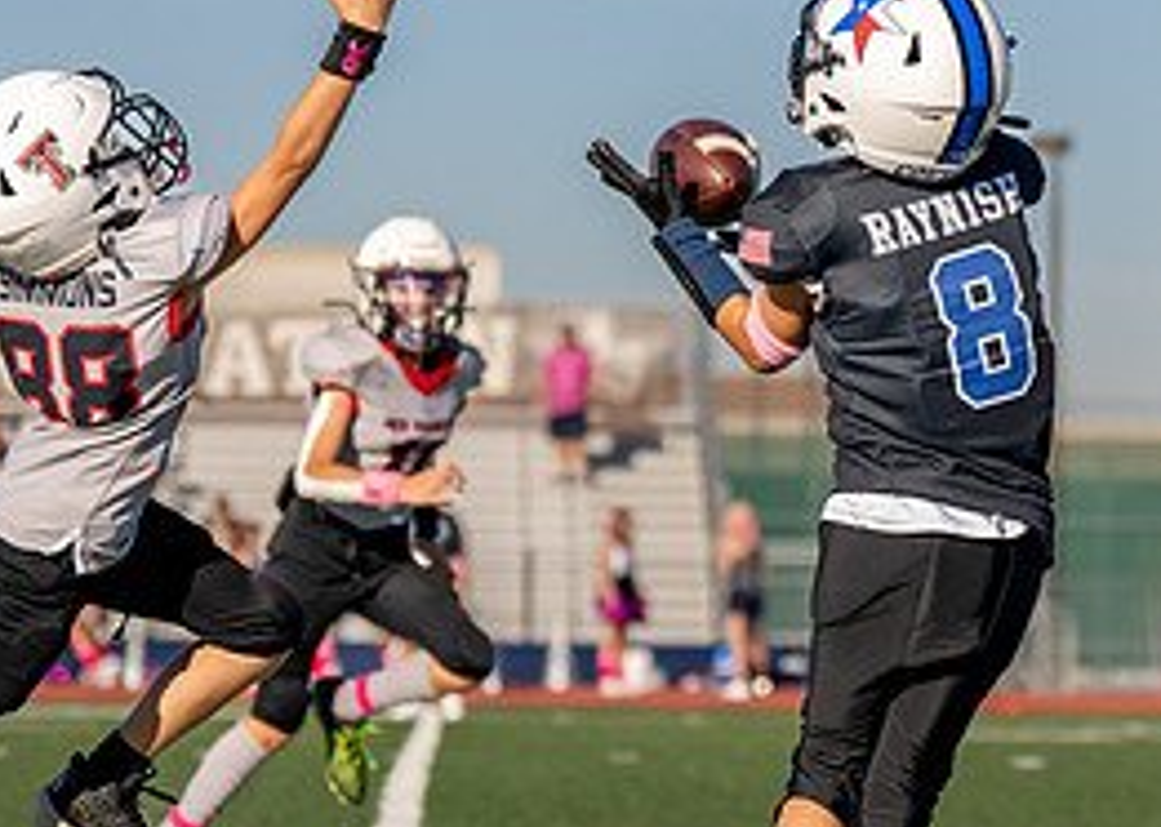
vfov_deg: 6.9
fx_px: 6886
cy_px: 337
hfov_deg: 9.6
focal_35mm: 209
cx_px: 913
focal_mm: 82
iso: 160
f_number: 2.8
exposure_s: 1/2500
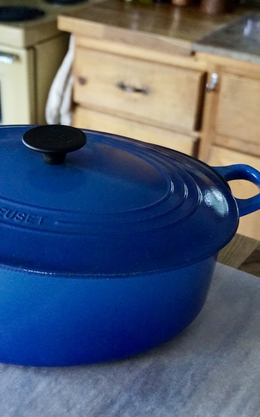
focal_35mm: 58
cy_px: 216
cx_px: 82
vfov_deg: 35.1
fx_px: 658
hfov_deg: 22.2
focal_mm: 24
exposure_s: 1/125
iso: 6400
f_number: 4
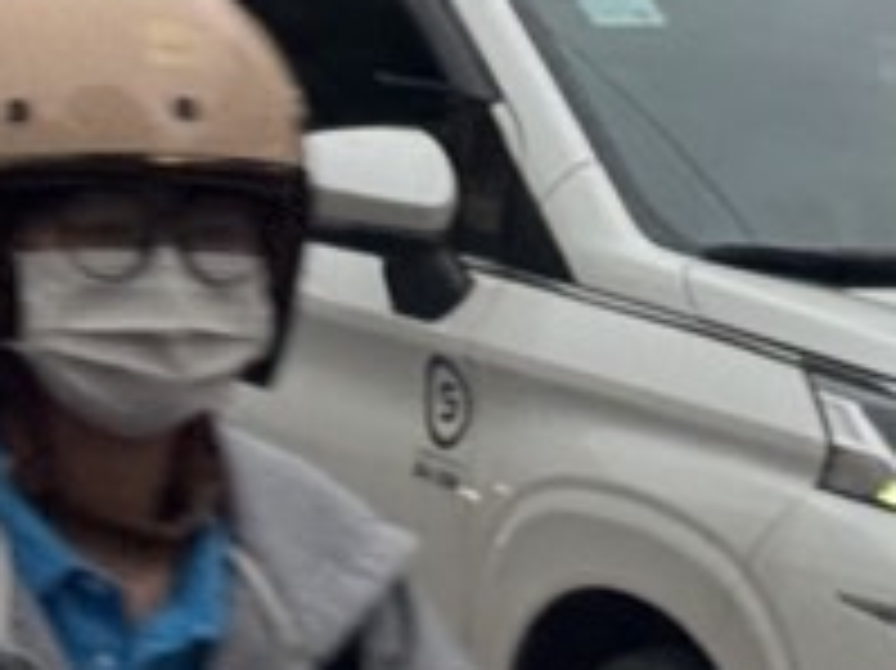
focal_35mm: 247
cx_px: -815
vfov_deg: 5.8
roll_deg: -0.8
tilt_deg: +6.8
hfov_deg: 7.7
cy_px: -994
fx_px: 6389
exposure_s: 1/121
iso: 64
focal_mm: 6.76
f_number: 1.78
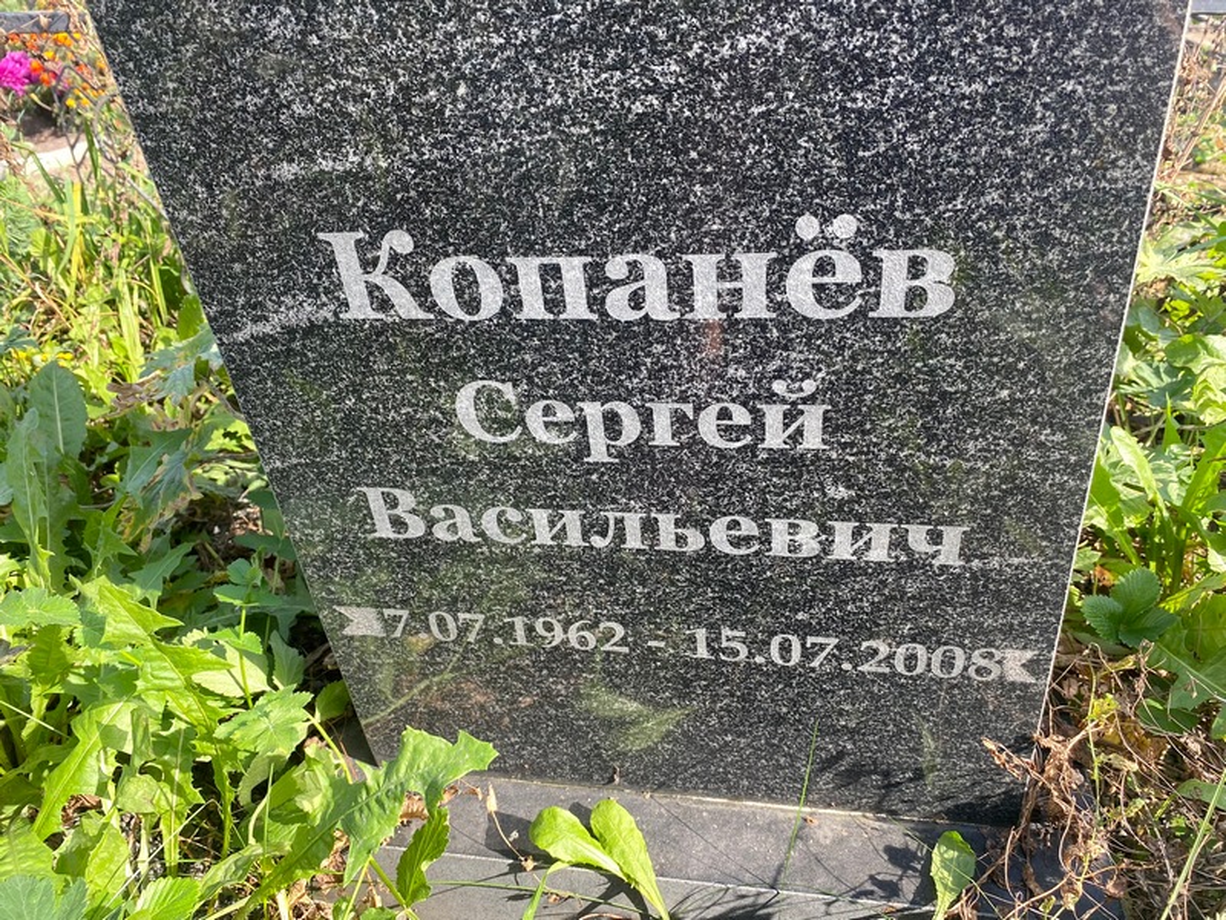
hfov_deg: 67.3
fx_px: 921
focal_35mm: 26
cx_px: 613
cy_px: 460
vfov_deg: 53.1
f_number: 1.8
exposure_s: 1/173
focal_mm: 4.25
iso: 32
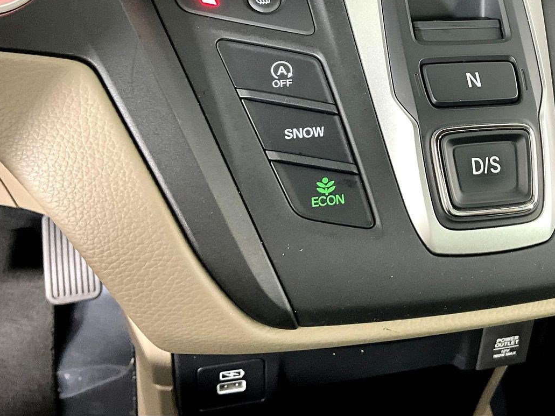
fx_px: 721
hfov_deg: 40.8
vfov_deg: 31.5
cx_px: 419
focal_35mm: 45
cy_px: 94
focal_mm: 3
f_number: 1.8
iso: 320
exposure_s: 1/44
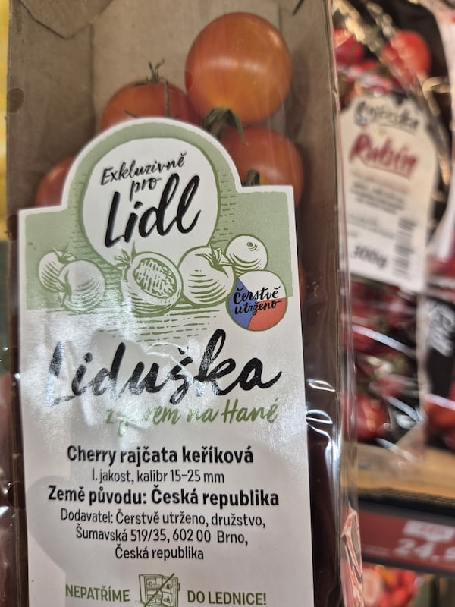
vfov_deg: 73.9
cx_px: 228
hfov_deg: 58.9
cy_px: 304
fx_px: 403
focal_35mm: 23
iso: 160
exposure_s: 1/100
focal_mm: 5.4
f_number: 1.8
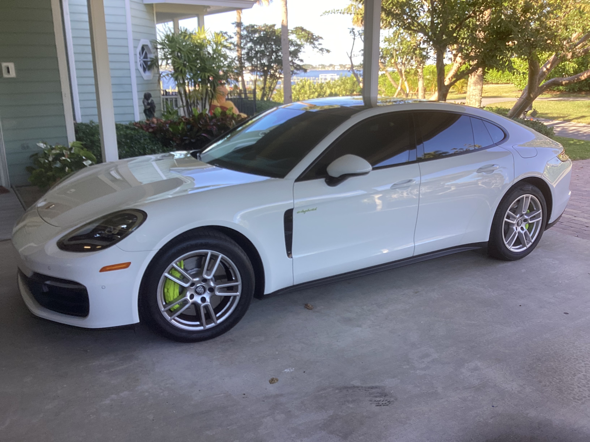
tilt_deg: -17.2
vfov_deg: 45.4
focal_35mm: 31
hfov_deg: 58.4
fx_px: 528
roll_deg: +1.5
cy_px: 221
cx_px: 295
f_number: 2.4
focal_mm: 3.3
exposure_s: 1/120
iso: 32
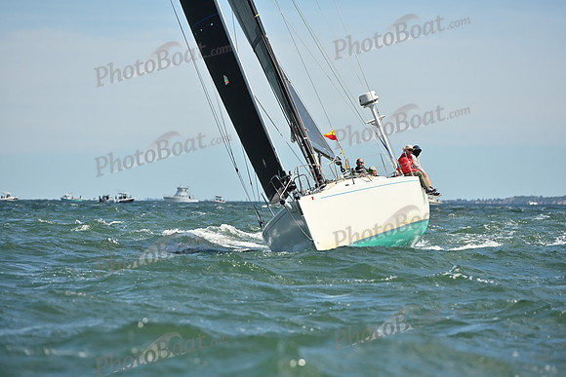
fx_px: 3145
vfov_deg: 6.9
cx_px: 283
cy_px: 188
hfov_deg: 10.3
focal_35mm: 200
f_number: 5
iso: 320
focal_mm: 200
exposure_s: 1/5000
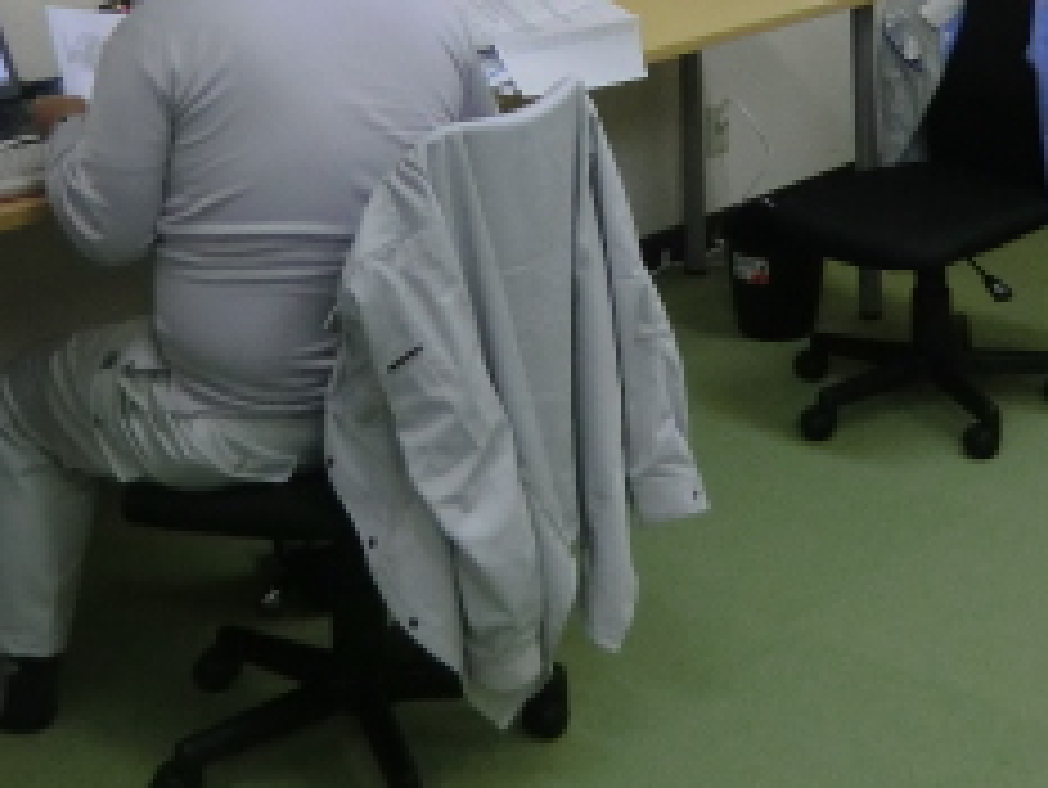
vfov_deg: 20.7
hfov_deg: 29.2
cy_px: -180
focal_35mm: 66
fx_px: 1999
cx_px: 688
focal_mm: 4.3
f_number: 3.2
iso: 200
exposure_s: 1/60
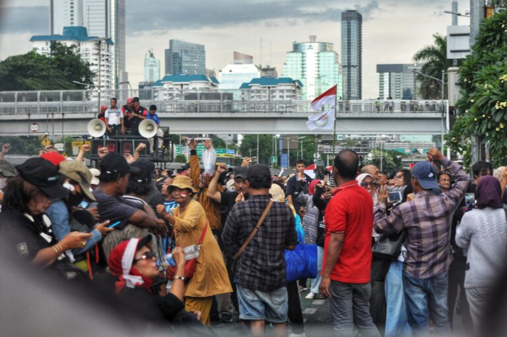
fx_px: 1308
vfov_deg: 14.7
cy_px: 168
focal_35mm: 93
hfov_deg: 21.9
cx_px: 254
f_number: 4
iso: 280
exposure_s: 1/160
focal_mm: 62
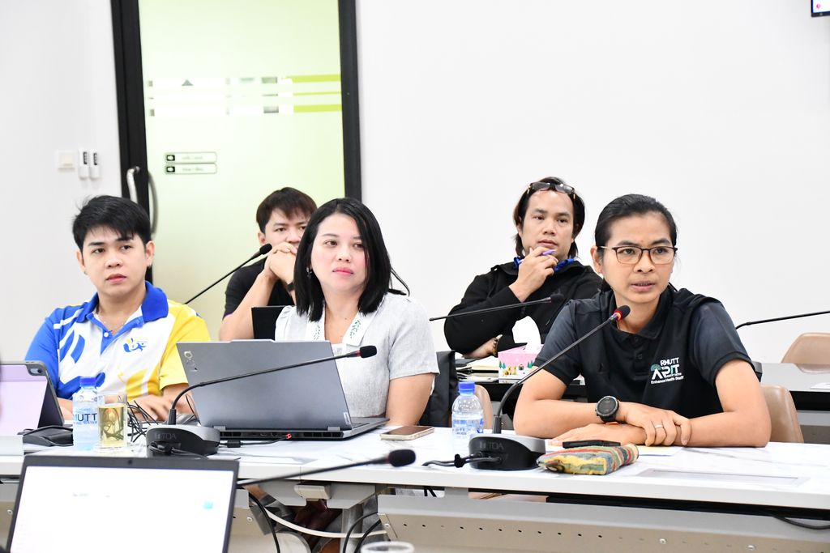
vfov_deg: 15.7
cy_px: 276
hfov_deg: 23.4
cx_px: 415
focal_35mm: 87
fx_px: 2006
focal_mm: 58
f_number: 4.8
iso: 6400
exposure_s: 1/125
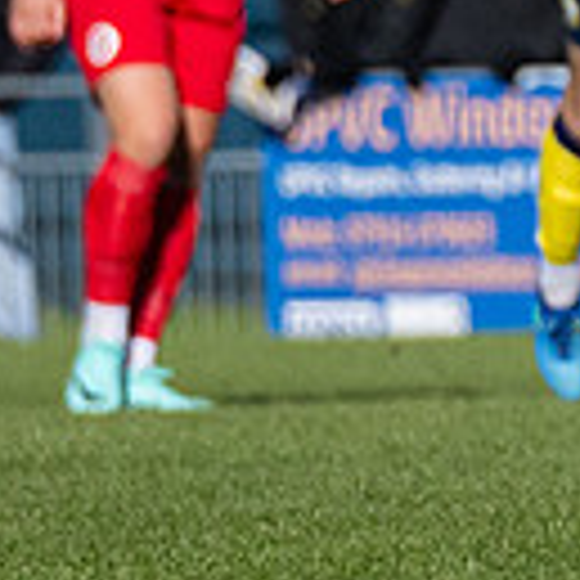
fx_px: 35657
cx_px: 1580
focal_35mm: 1881
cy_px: -241
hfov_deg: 0.9
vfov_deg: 0.9
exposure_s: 1/10000
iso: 400
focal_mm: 200
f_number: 4
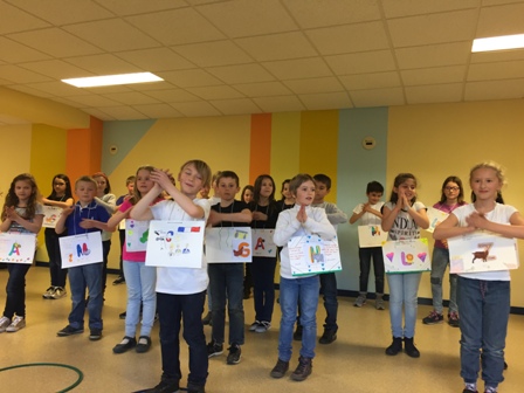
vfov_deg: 48.2
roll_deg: -1.3
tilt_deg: +0.4
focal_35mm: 29
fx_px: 439
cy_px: 196
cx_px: 262
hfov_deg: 61.7
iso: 100
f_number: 2.2
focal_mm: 4.15
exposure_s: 1/33
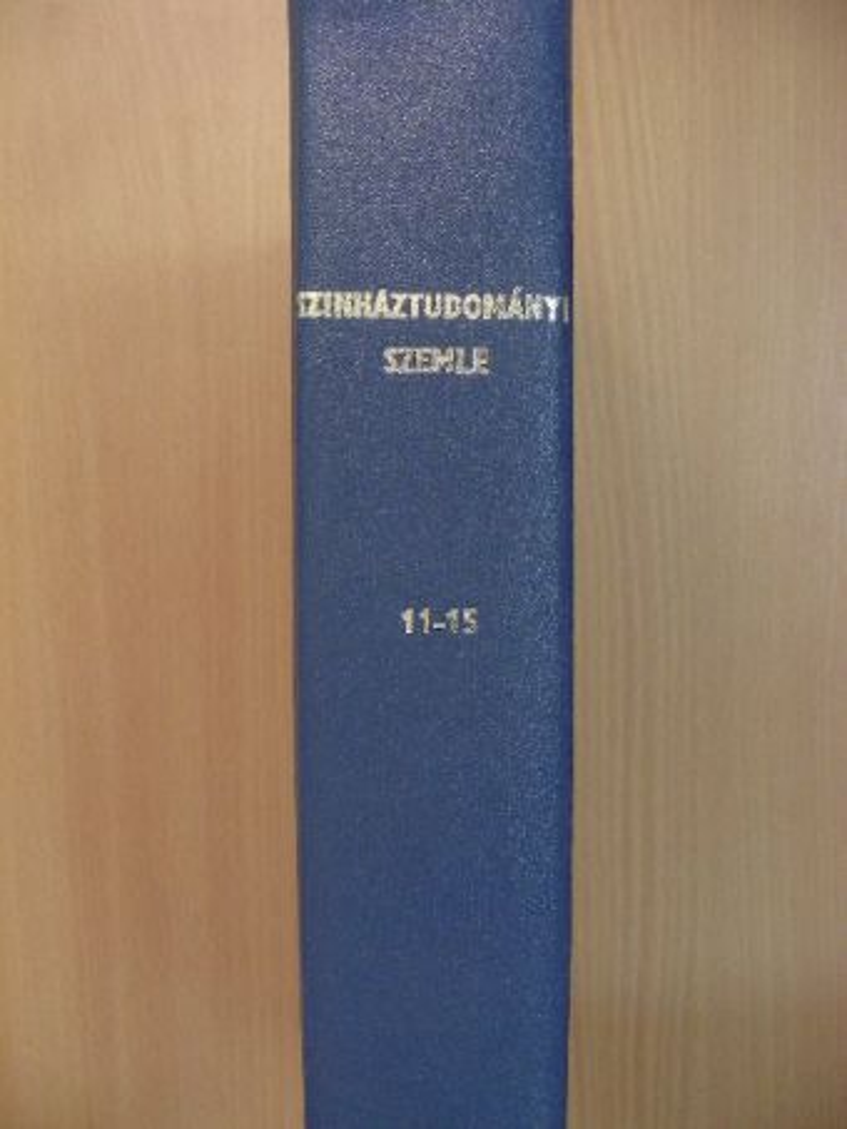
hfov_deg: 37.7
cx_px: 424
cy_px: 564
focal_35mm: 38
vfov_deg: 49.0
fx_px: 1239
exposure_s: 1/31.1
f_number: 3.5
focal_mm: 6.3
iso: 184
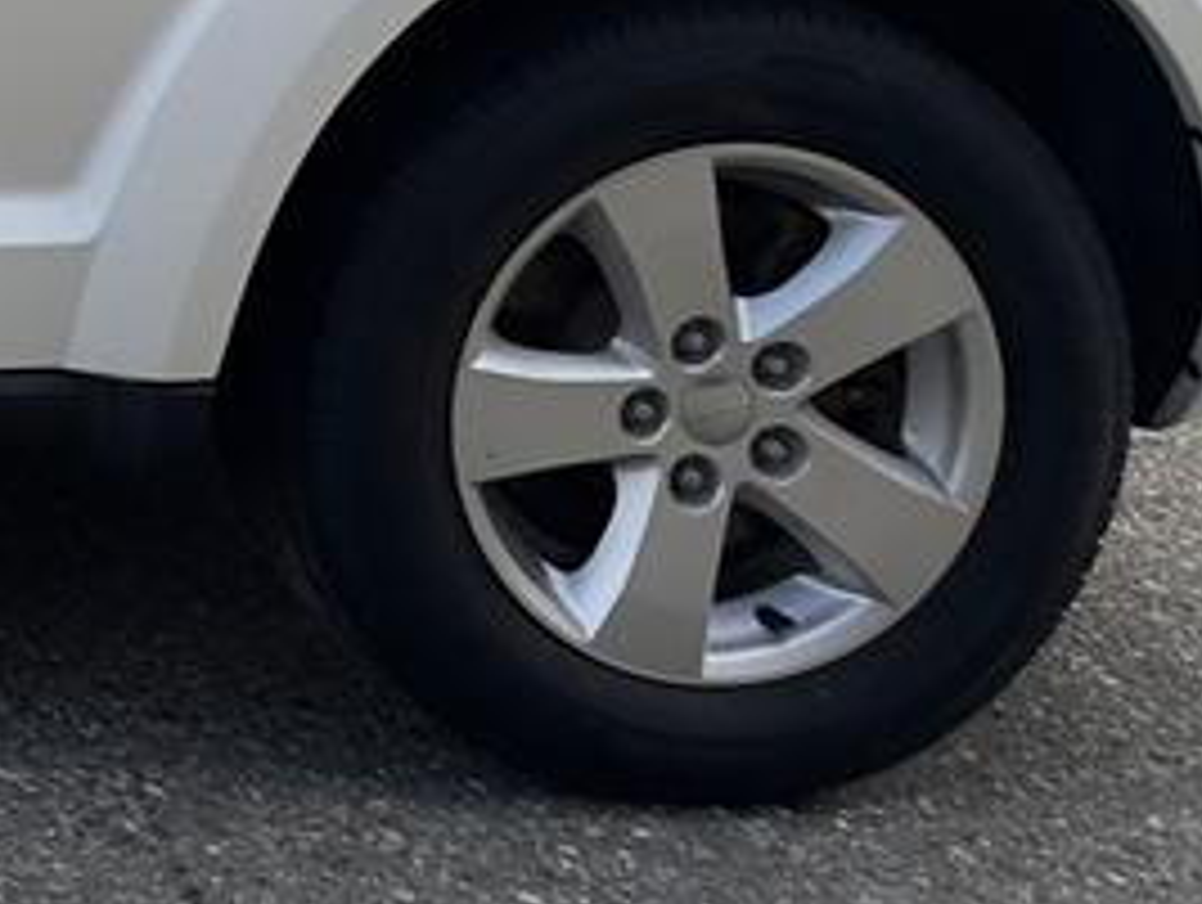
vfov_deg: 20.0
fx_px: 2330
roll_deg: -2.1
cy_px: -310
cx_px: -1026
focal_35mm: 67
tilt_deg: -4.4
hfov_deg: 19.9
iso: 40
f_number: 2.2
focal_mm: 2.22
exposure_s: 1/423
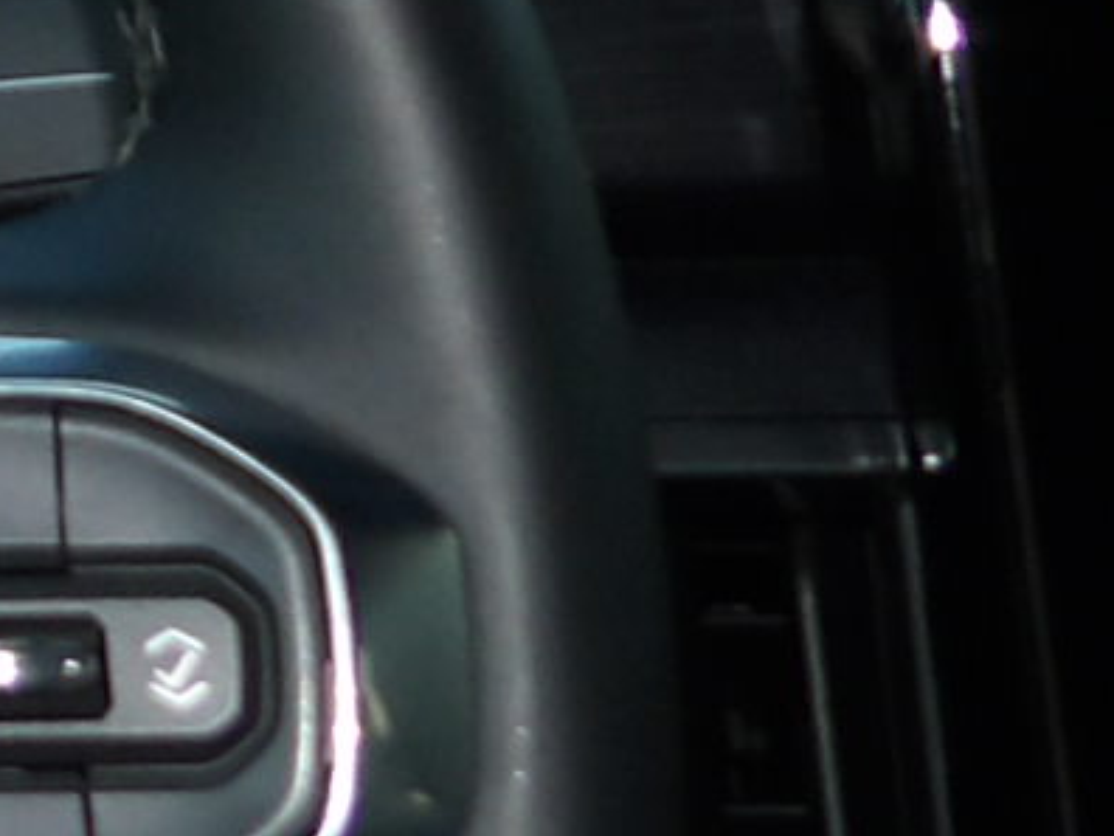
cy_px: -974
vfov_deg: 8.8
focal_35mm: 157
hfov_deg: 10.6
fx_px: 5053
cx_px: -1651
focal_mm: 4.3
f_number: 3.2
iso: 100
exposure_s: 1/168
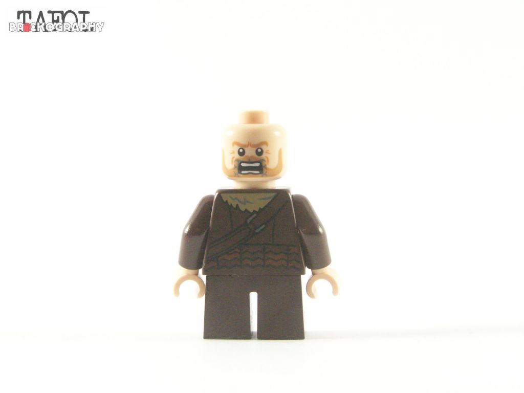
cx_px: 262
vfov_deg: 15.7
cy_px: 196
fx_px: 1423
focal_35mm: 94
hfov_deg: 20.9
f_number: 4
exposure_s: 1/60
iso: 400
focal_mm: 15.6
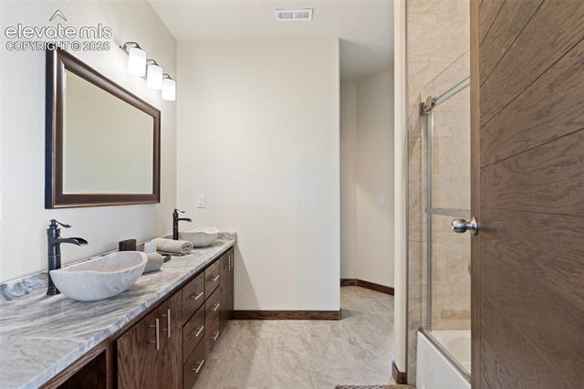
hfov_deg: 93.3
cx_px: 292
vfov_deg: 70.4
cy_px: 194
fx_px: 276
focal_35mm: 17
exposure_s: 1
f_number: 9
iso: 200
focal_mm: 17
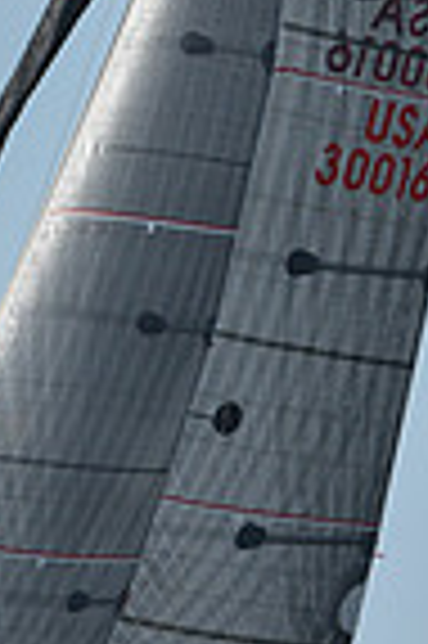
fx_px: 14175
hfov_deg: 1.7
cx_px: 264
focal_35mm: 793
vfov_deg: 2.6
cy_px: 194
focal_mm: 195
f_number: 10
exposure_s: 1/1000
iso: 320
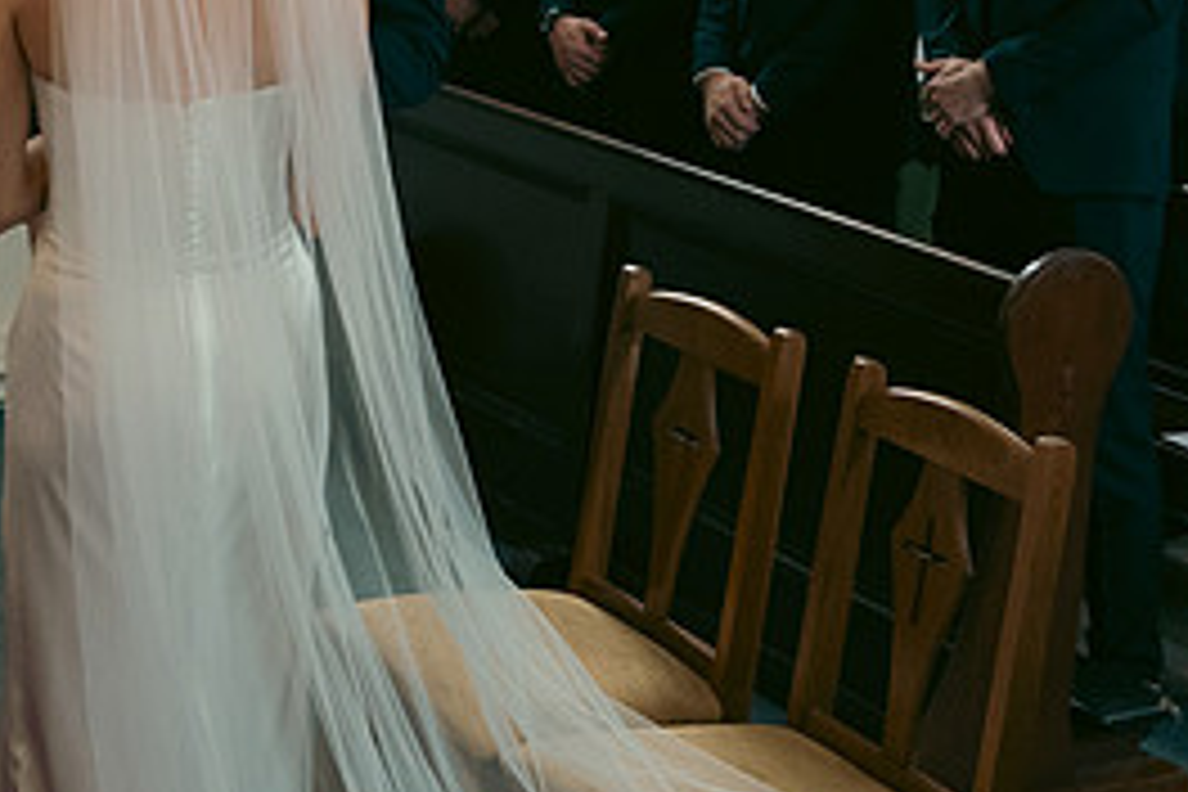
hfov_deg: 25.5
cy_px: 2
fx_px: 2607
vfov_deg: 16.9
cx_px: 364
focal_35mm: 79
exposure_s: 1/200
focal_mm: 24
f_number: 3.5
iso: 1600
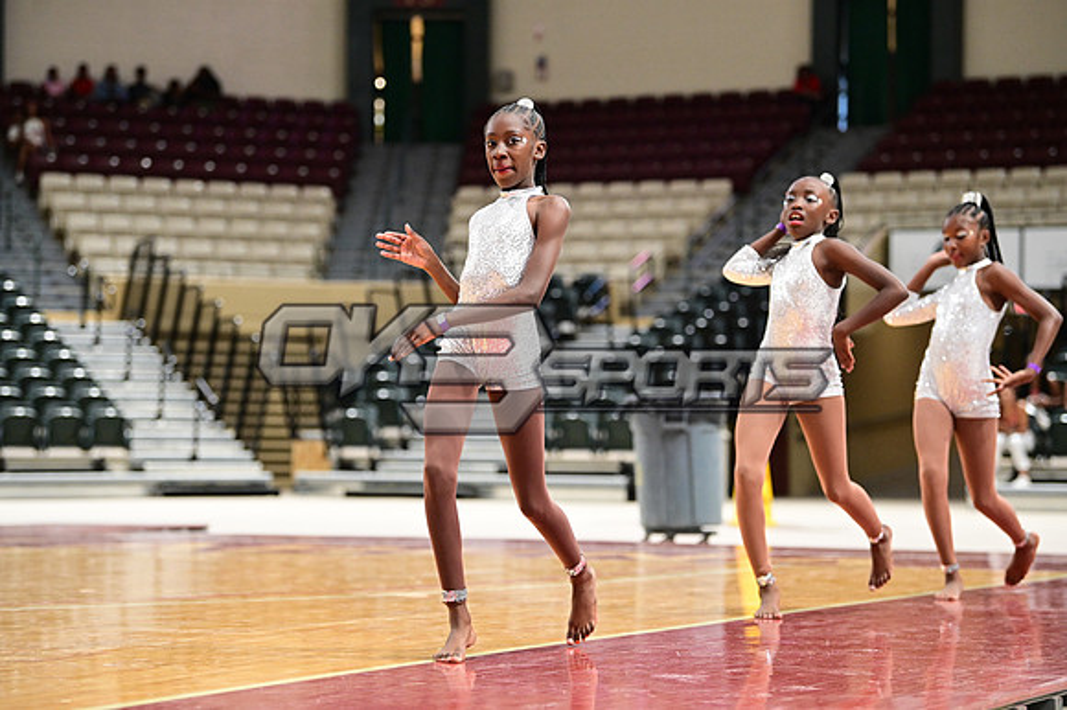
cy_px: 355
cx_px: 534
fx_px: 3021
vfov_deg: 13.4
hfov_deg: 20.0
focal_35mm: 102
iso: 6400
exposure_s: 1/1000
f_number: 3.2
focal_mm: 102
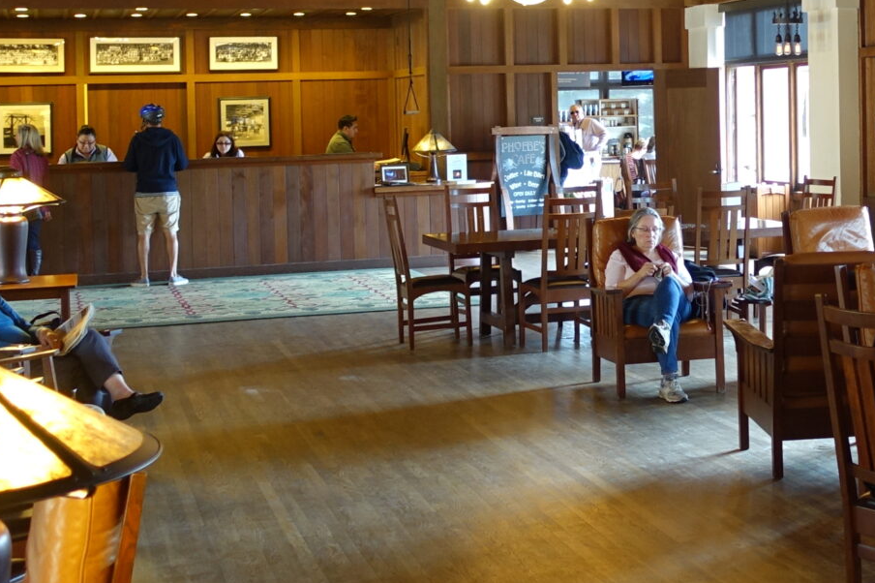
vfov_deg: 19.7
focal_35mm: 68
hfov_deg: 28.9
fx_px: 1652
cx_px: 715
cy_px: 96
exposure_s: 1/30
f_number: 1.8
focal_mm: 8.8
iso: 160
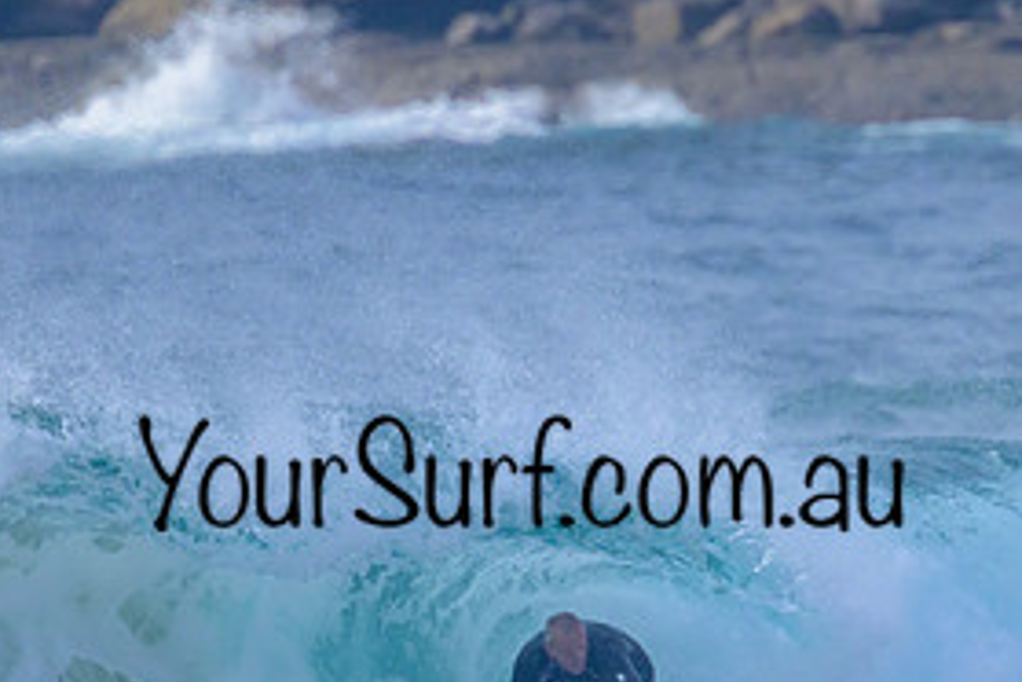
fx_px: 47150
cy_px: 442
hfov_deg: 1.2
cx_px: 516
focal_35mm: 1661
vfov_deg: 0.8
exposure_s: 1/2000
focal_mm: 800
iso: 1600
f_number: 11
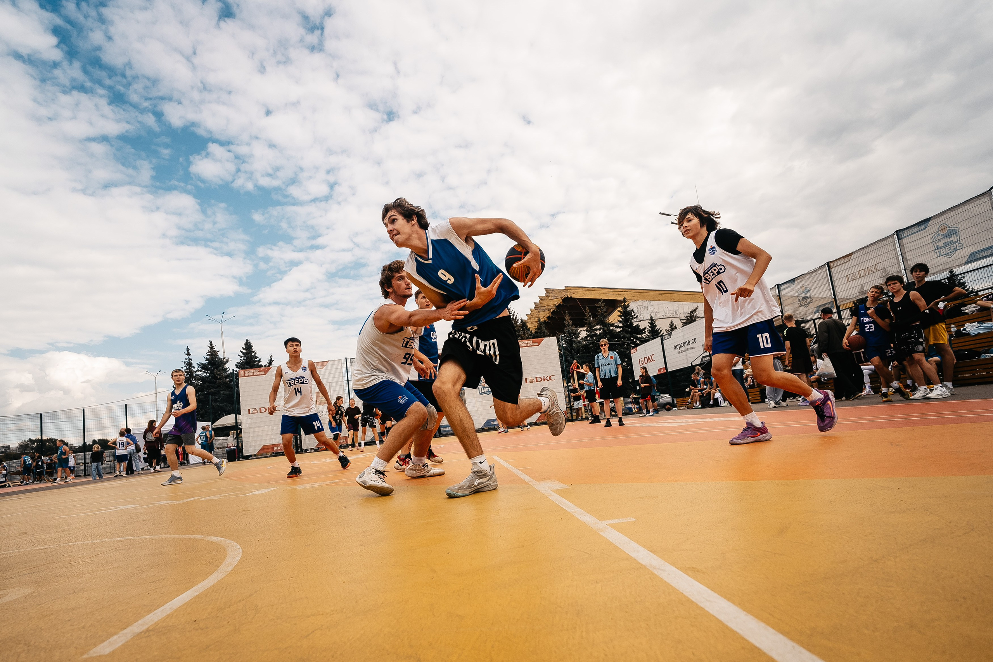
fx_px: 486
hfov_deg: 91.1
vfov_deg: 68.3
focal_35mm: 18
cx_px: 478
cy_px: 365
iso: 320
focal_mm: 16
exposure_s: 1/3200
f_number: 3.2
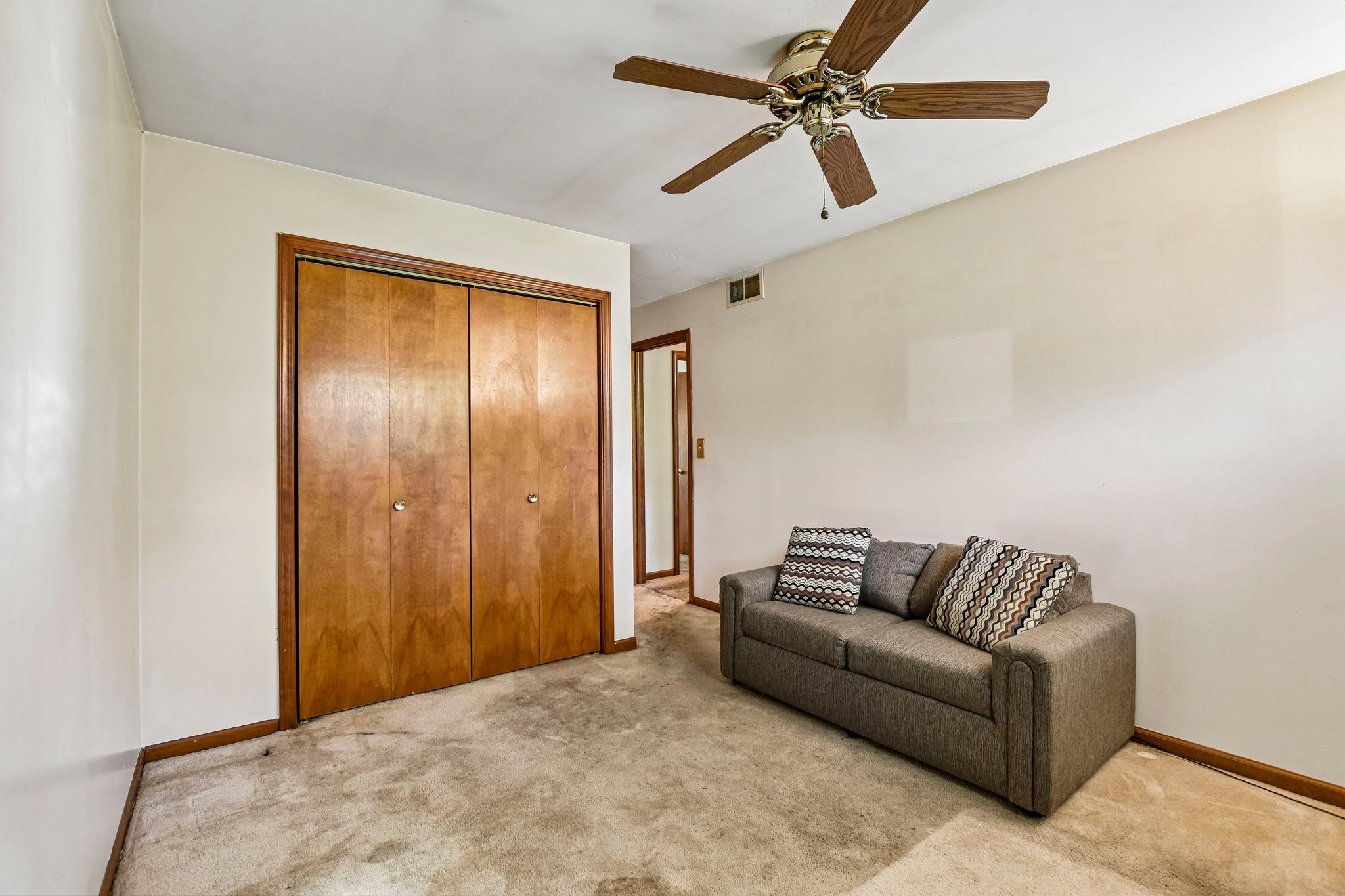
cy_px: 448
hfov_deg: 100.4
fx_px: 560
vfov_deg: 77.3
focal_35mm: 15
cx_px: 672
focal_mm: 10
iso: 500
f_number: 8
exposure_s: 1/3.33
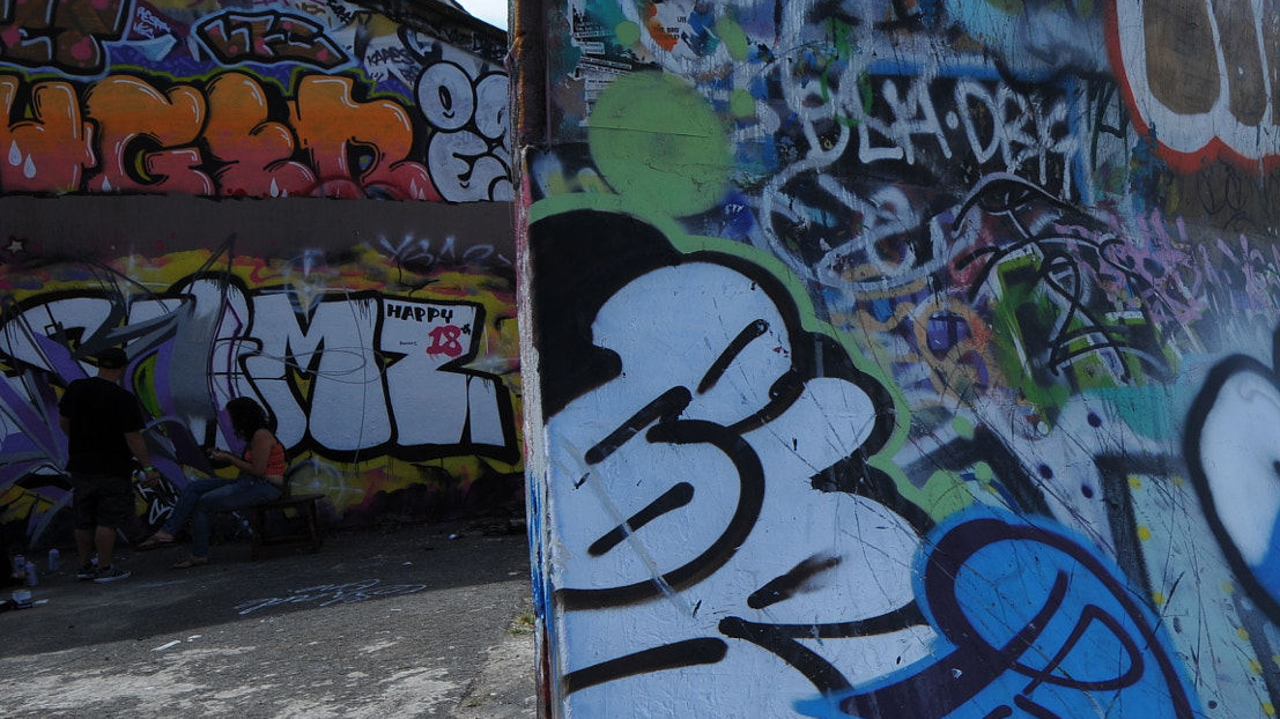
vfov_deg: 37.5
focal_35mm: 31
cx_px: 953
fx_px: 1052
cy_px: 451
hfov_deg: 59.5
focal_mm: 16
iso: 400
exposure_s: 1/500
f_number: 14
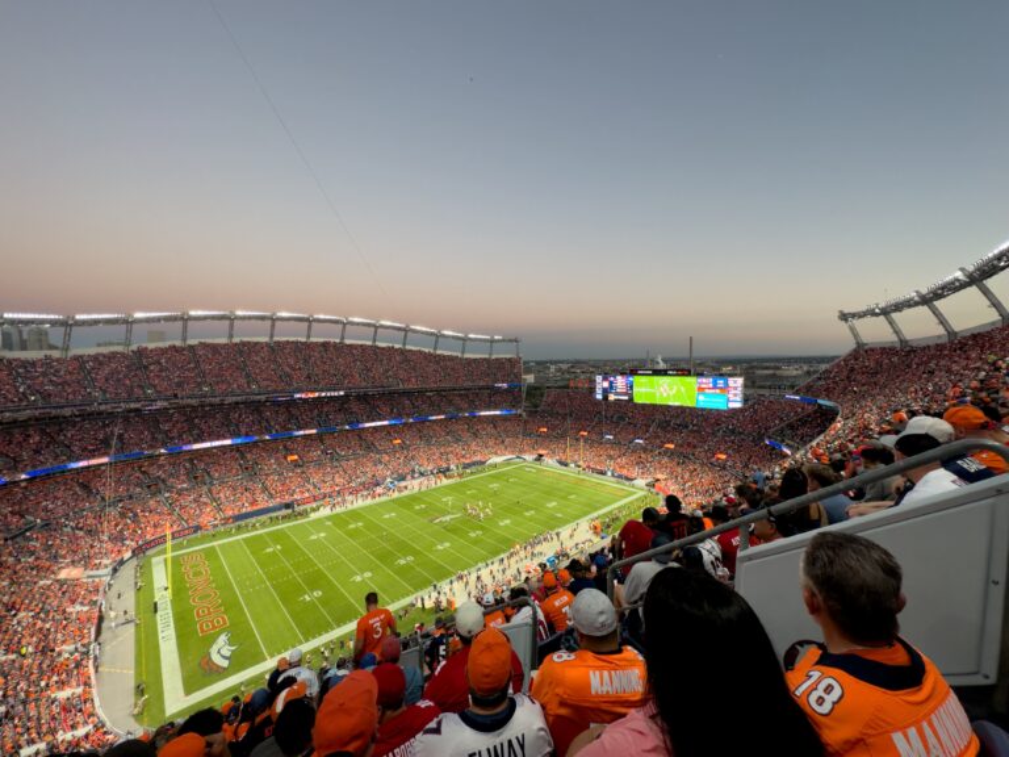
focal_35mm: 14
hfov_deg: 102.1
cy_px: 378
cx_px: 504
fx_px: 408
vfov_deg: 85.7
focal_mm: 2.22
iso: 125
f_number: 2.2
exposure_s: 1/101
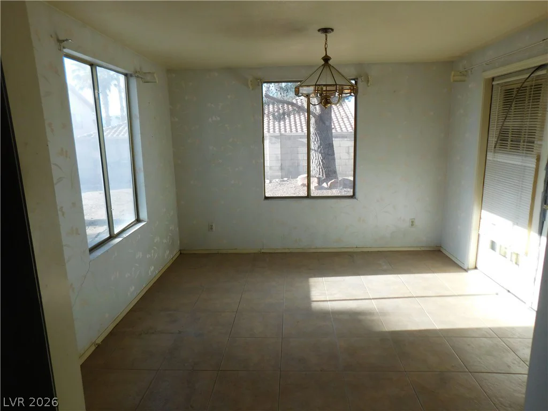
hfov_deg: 73.9
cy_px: 206
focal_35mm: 23
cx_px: 274
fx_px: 364
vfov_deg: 58.9
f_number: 3
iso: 125
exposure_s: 1/320
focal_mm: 4
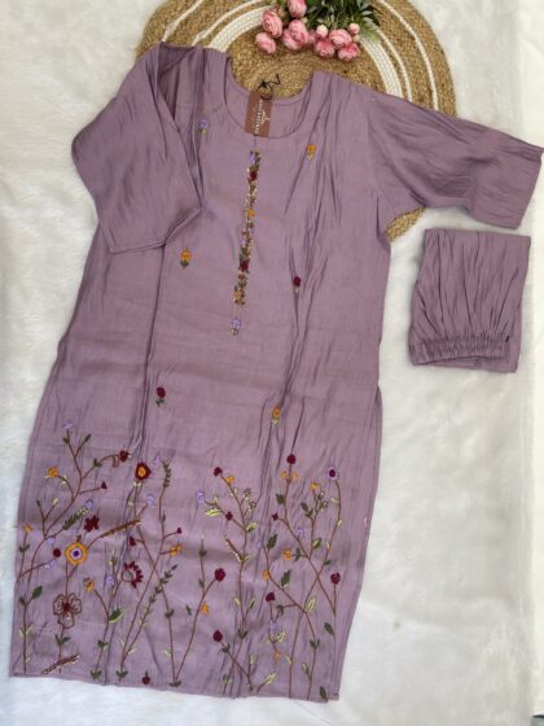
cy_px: 363
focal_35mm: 25
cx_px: 272
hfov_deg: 54.9
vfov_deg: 69.4
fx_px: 524
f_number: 1.6
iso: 50
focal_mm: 5.1
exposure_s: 1/100
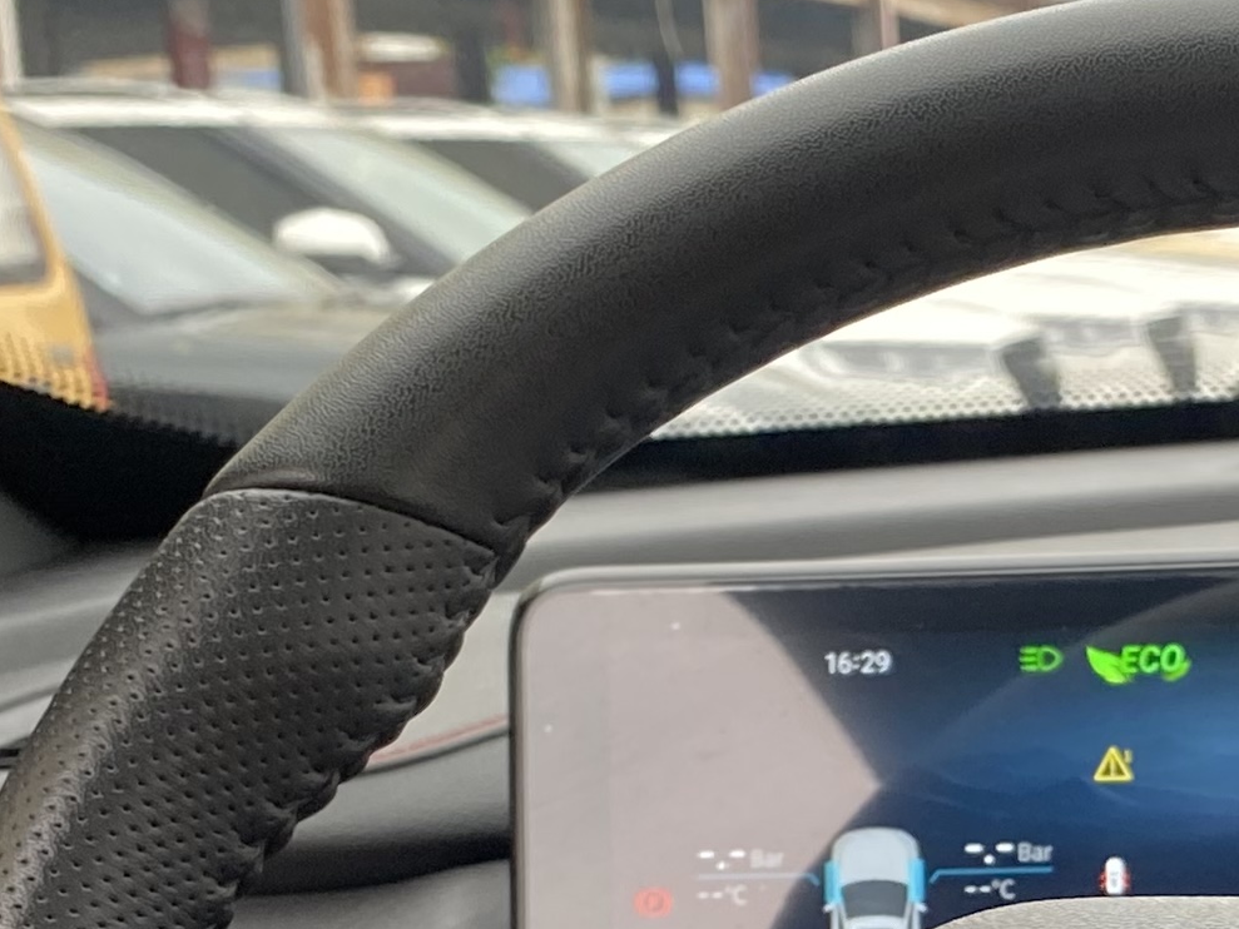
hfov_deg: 18.1
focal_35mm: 106
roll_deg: +3.6
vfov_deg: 13.3
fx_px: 3794
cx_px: 1240
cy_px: 1303
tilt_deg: -16.6
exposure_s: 1/121
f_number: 1.8
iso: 125
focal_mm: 4.25
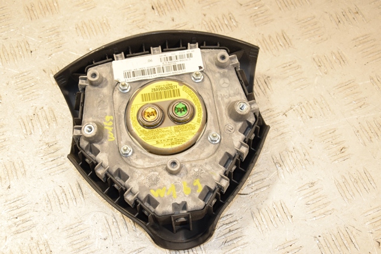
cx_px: 190
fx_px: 603
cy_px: 127
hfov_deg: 35.1
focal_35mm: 57
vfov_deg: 23.8
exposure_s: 1/200
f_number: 7.1
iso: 800
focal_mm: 38
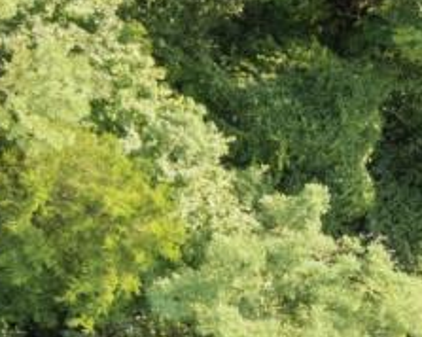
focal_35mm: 139
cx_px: -880
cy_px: -338
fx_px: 1735
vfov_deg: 10.2
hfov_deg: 10.0
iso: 100
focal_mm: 8.38
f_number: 2.8
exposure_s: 1/240
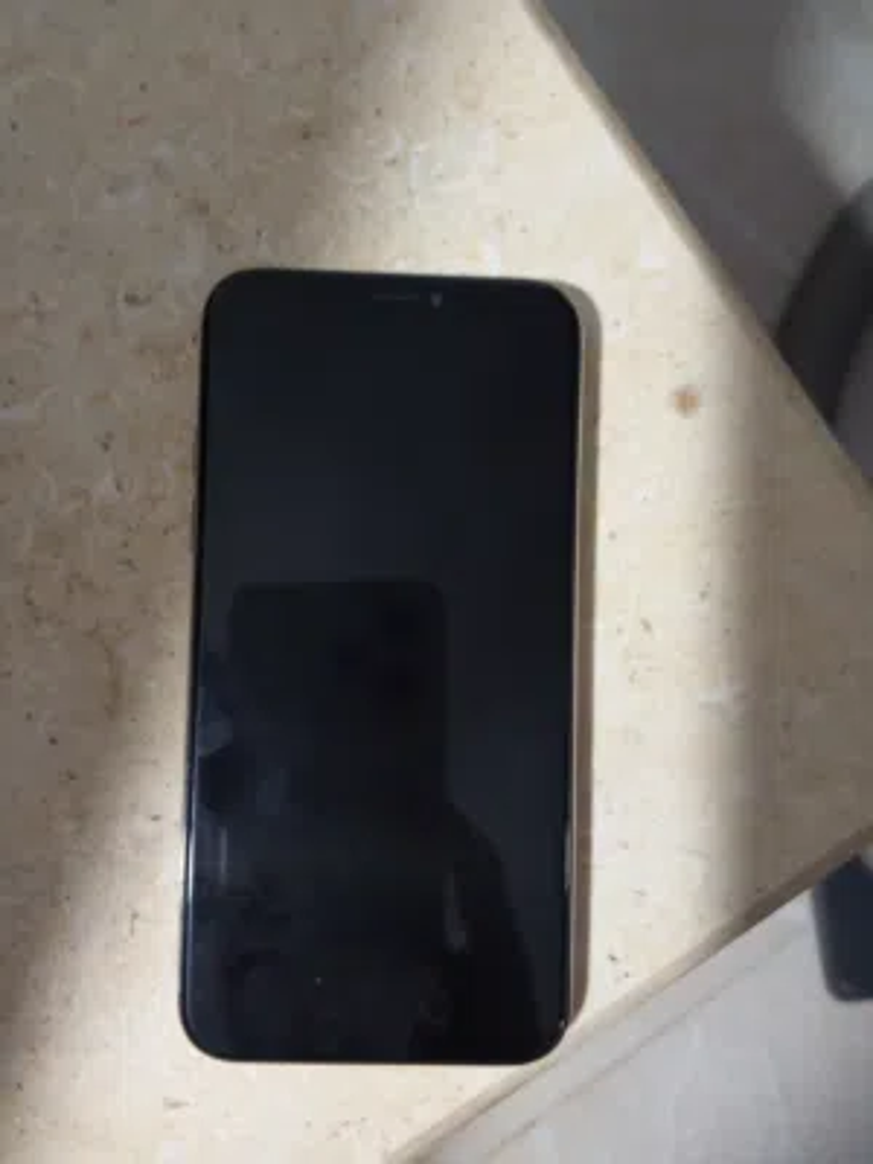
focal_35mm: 23
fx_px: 773
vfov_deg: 73.9
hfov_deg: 58.9
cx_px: 436
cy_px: 582
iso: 2160
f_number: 1.6
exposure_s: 1/25
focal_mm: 4.11
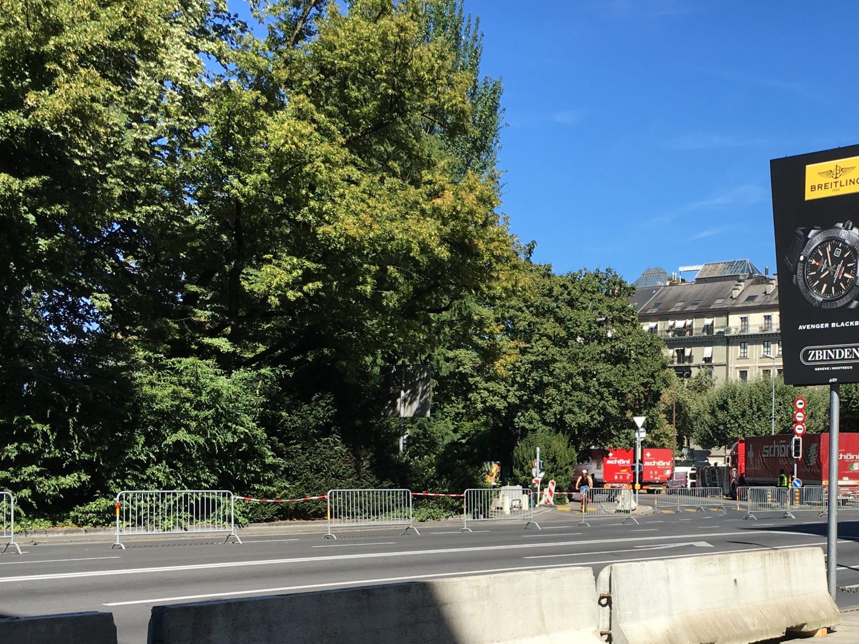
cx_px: 671
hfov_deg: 37.7
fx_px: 1216
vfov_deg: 29.3
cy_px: 459
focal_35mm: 49
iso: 25
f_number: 2.2
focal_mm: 4.15
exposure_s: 1/1068
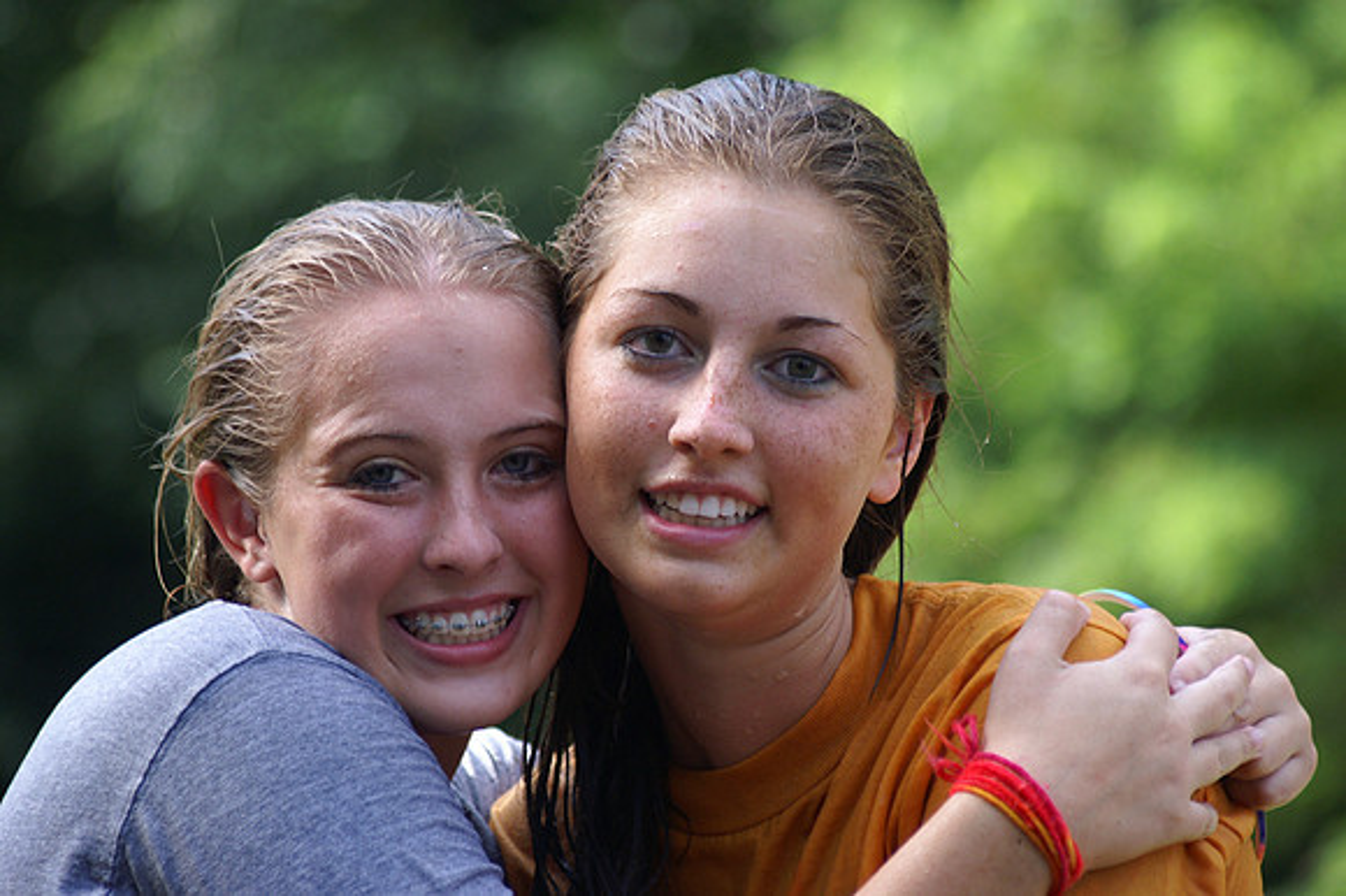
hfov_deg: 10.2
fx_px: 7567
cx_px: 673
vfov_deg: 6.8
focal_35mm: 202
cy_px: 448
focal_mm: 135
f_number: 4.5
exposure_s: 1/400
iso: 400
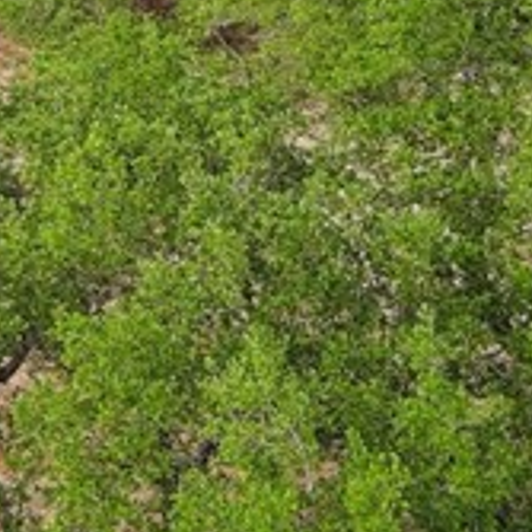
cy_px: -428
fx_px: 2782
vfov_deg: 10.3
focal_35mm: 160
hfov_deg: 10.8
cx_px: -51
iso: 100
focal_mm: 10.57
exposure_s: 1/40
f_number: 2.8
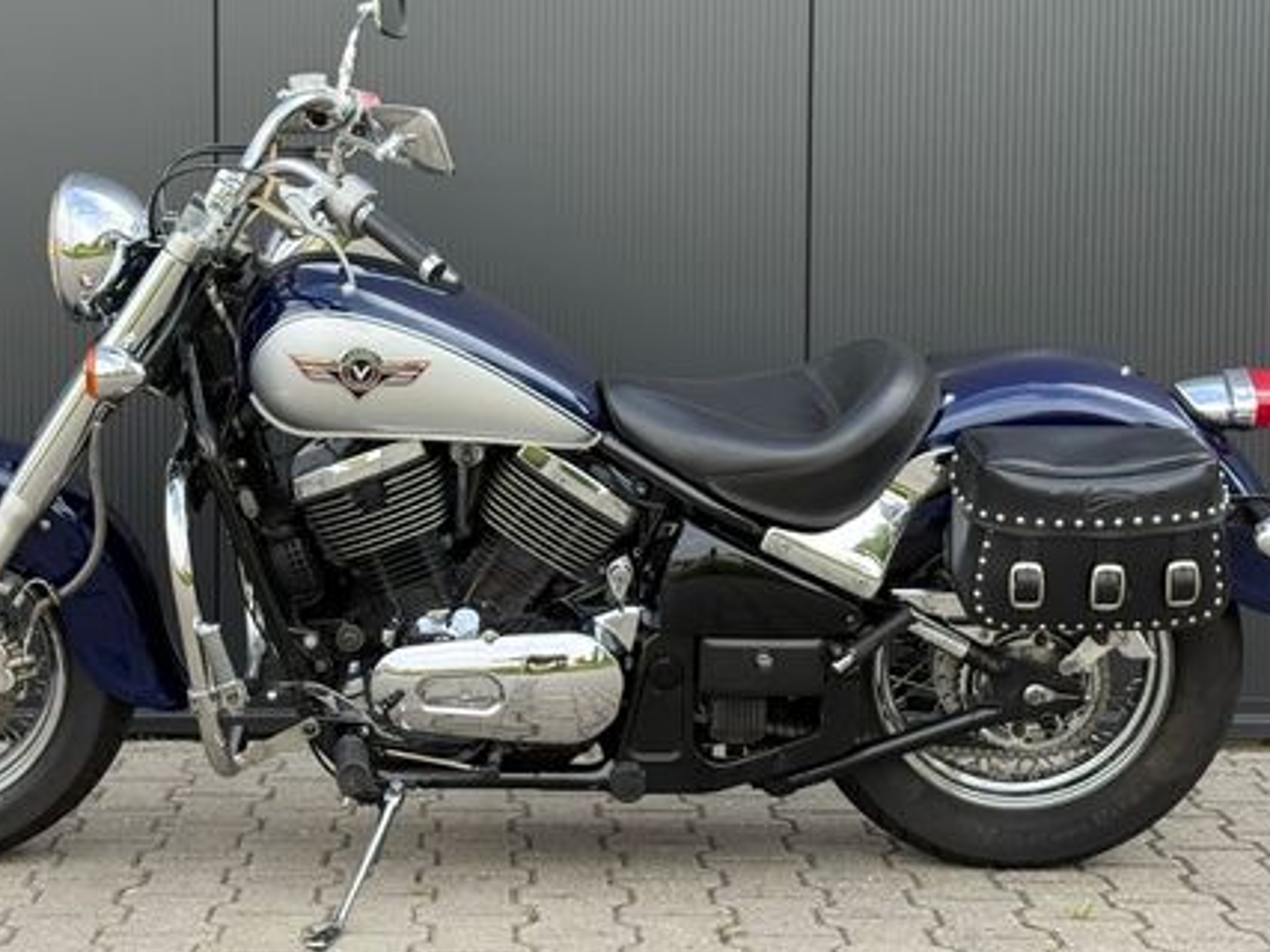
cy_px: 381
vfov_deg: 20.4
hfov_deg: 27.0
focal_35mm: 72
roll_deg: -0.2
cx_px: 526
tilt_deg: -2.7
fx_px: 2641
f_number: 1.78
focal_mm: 6.76
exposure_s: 1/636
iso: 80
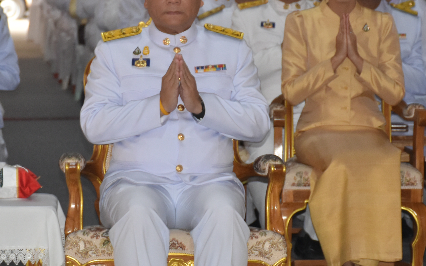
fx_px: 2880
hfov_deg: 8.5
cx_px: 155
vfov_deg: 5.3
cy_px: 97
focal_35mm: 248
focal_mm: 75
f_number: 5
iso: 900
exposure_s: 1/60
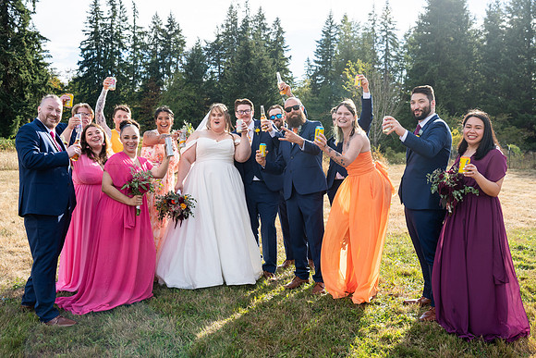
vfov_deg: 37.9
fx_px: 521
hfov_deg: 54.4
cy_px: 179
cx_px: 268
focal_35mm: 35
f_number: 5
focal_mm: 35
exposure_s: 1/800
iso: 250
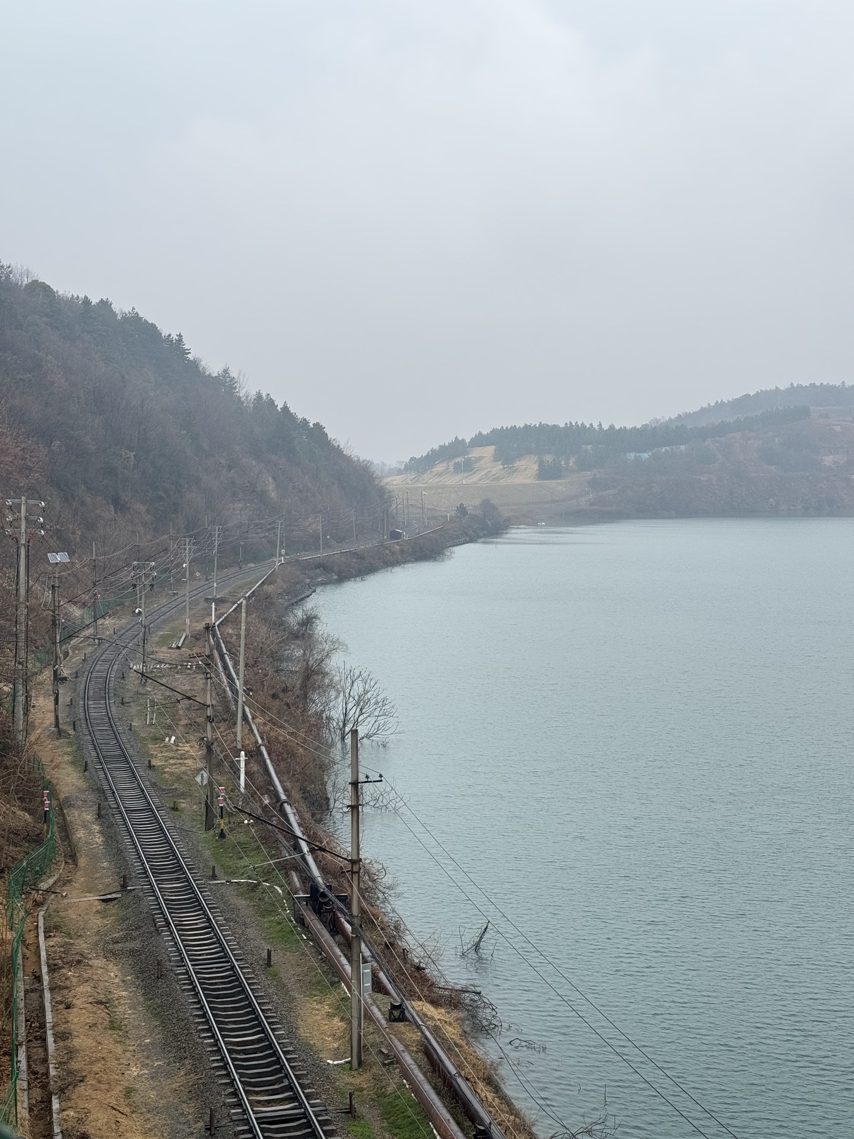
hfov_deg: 30.3
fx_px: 1579
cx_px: 427
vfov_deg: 39.7
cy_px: 570
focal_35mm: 48
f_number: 1.78
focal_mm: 6.76
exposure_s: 1/563
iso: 64
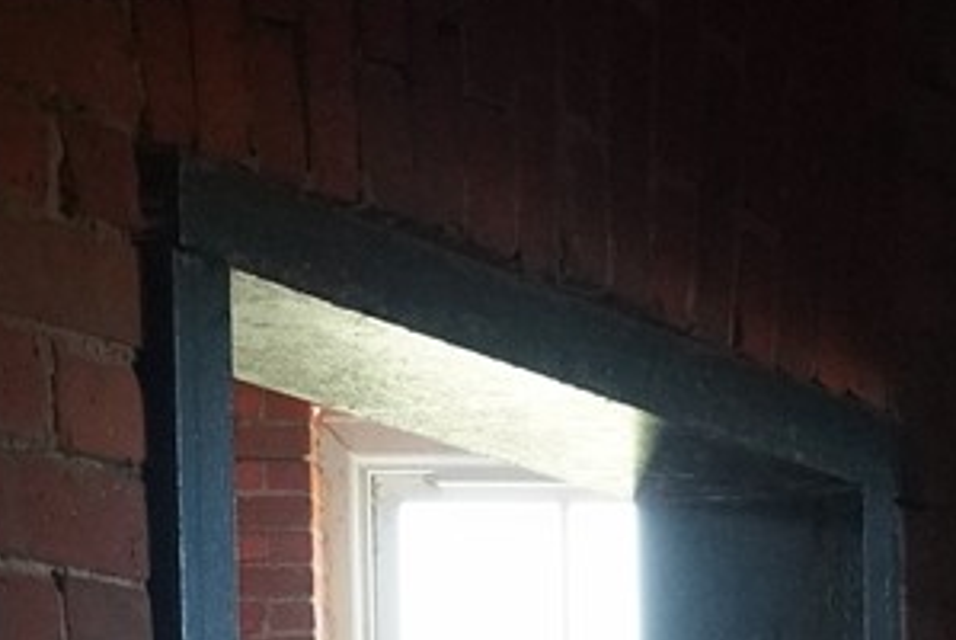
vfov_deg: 6.6
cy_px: 1958
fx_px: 4971
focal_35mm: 187
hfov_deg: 10.8
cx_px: 1205
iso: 4000
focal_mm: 28
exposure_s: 1/80
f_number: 9
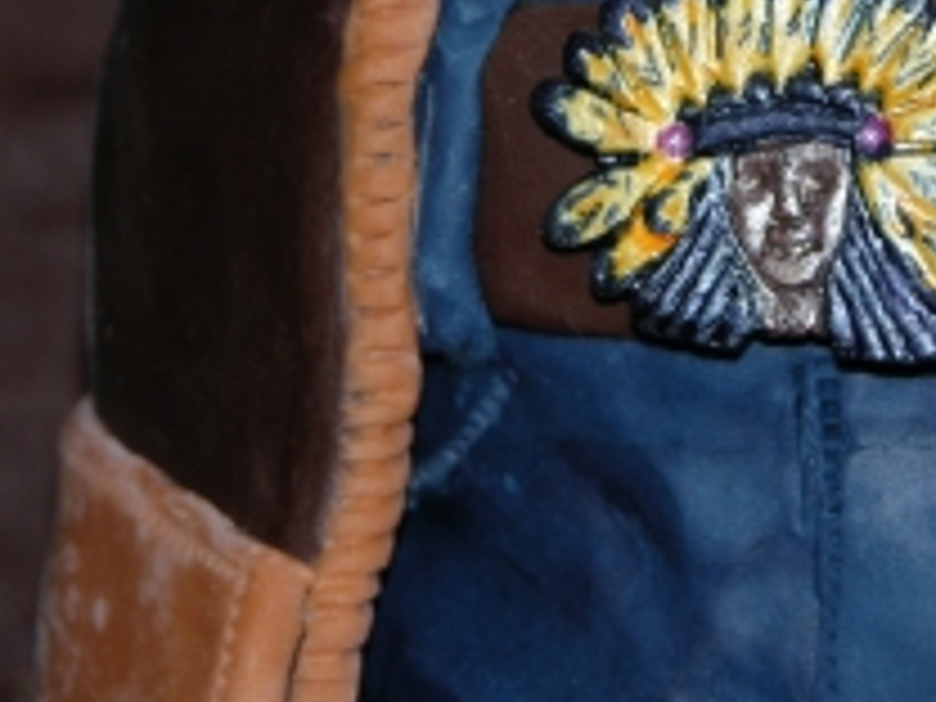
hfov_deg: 4.9
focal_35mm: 404
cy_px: 180
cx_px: 850
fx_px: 10924
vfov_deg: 3.7
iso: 50
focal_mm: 52.4
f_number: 4.1
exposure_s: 1/253
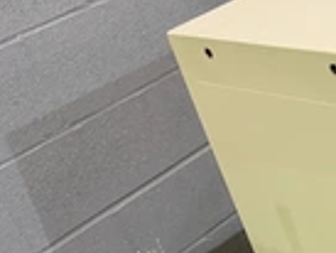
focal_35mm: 70
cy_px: 324
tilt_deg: -38.9
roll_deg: +12.8
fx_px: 680
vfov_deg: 19.5
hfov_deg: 24.3
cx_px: 434
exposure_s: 1/60
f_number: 1.78
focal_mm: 6.76
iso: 640
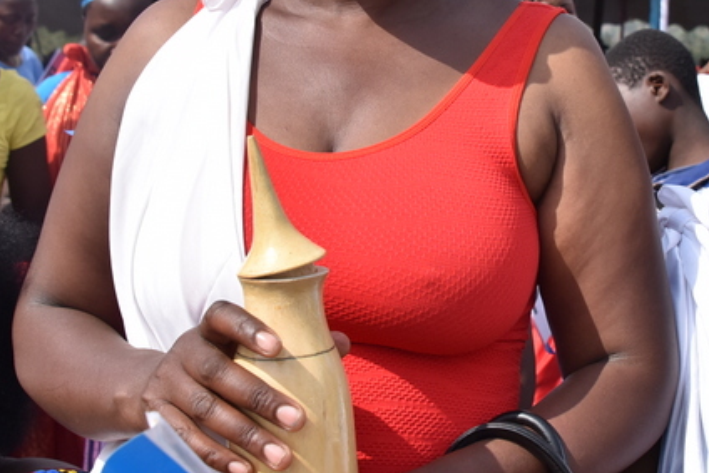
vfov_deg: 20.5
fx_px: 1300
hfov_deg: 30.1
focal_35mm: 66
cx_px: 508
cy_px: 124
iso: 500
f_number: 6.3
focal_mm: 28
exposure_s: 1/2000
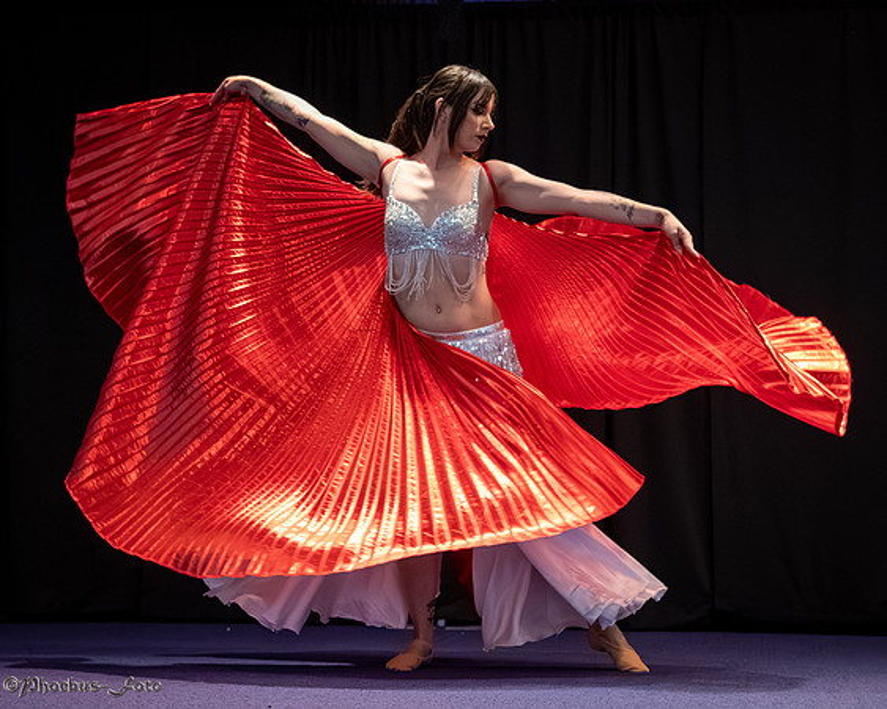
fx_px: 2155
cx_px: 434
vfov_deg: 18.7
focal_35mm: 82
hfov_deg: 23.3
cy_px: 344
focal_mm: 50
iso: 12800
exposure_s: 1/400
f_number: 4
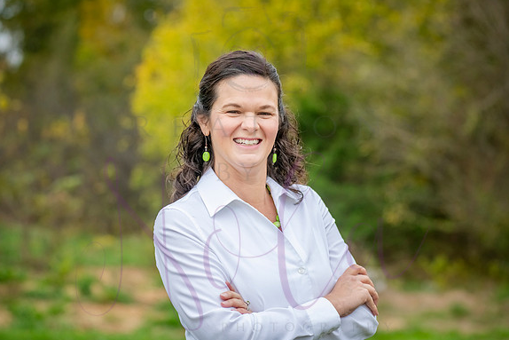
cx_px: 253
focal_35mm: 93
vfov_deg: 14.7
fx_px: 1315
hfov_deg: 21.9
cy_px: 170
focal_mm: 92
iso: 1000
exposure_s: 1/800
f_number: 4.5
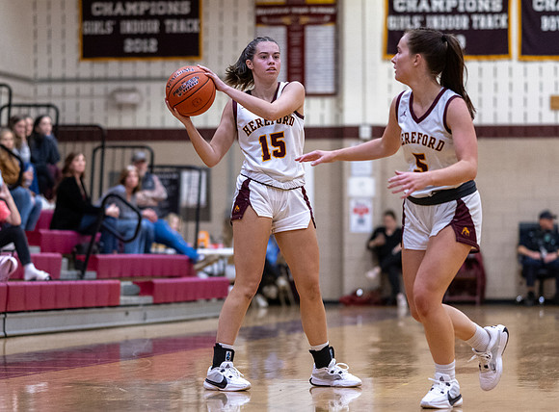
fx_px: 2675
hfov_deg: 11.9
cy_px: 231
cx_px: 259
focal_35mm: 167
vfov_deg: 8.8
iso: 2200
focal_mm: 85
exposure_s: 1/1250
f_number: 1.8
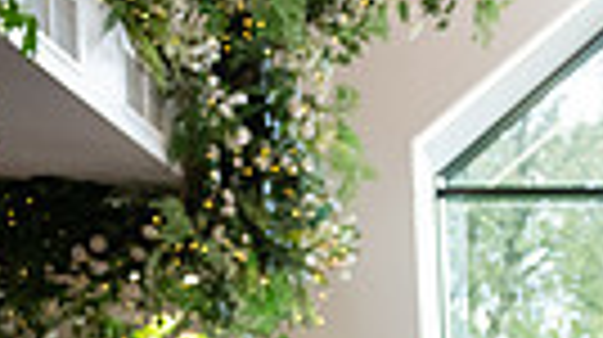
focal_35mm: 141
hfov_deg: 13.8
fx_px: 2252
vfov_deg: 7.9
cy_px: 809
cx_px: 1030
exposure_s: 1/160
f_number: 3.5
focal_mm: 31
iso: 800
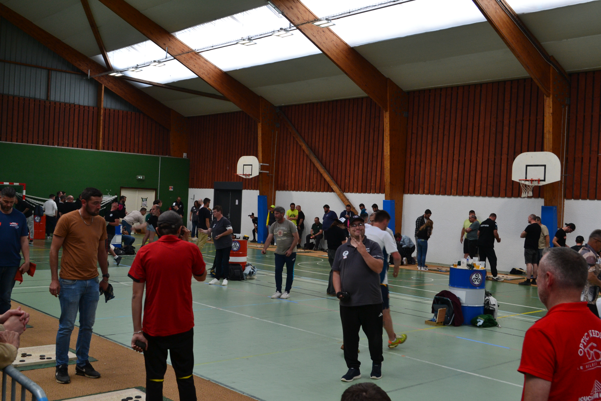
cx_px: 300
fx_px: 651
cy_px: 200
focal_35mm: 39
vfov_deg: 34.2
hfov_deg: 49.6
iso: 560
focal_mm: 26
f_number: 8
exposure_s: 1/60
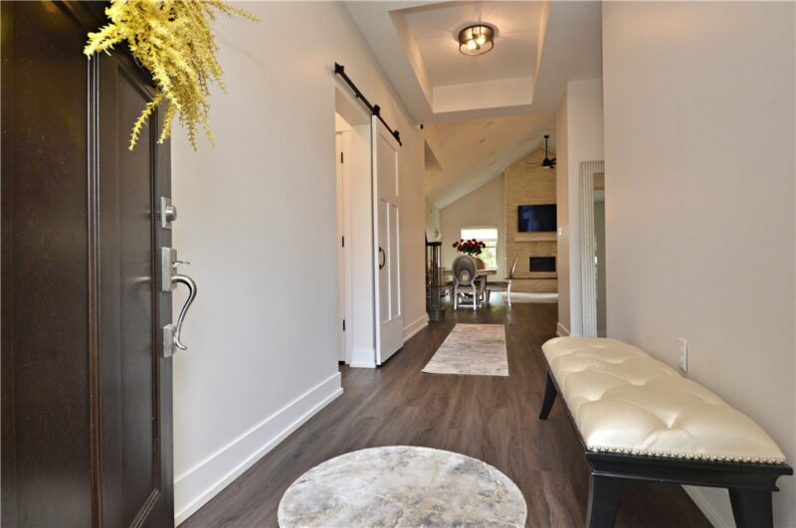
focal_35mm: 18
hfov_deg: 90.1
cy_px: 264
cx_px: 398
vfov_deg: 67.2
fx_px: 397
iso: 450
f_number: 4.5
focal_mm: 12
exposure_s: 1/60
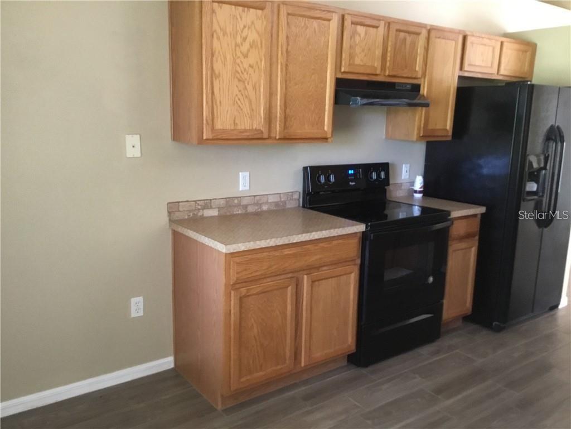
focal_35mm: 31
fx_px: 511
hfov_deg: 58.4
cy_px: 214
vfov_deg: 45.4
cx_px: 286
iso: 250
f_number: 2.4
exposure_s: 1/15
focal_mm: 3.3
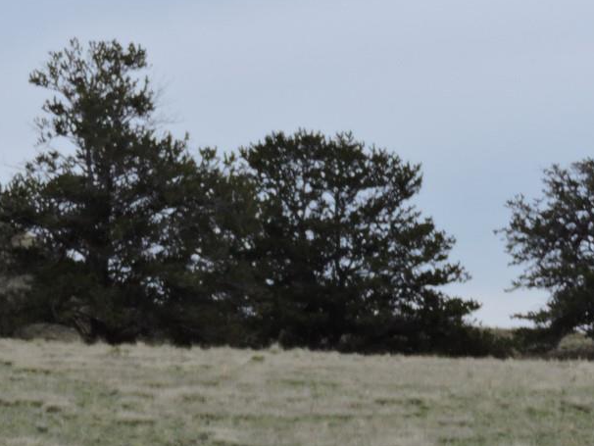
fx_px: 4532
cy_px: 388
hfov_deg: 7.5
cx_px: 231
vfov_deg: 5.6
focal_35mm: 264
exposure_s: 1/320
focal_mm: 17.8
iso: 100
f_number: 4.1
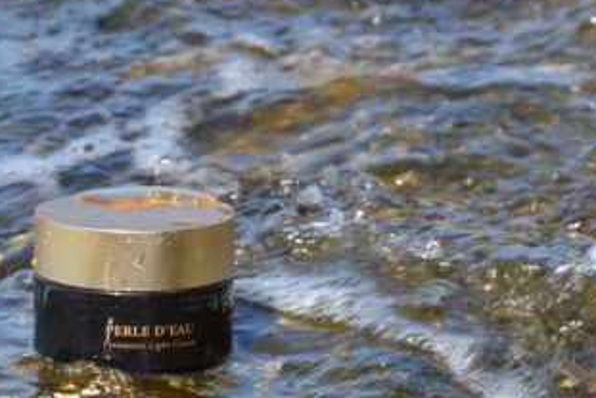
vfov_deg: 7.4
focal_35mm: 185
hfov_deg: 11.1
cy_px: 216
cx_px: 222
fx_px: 3066
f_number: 6.3
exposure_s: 1/160
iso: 100
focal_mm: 50
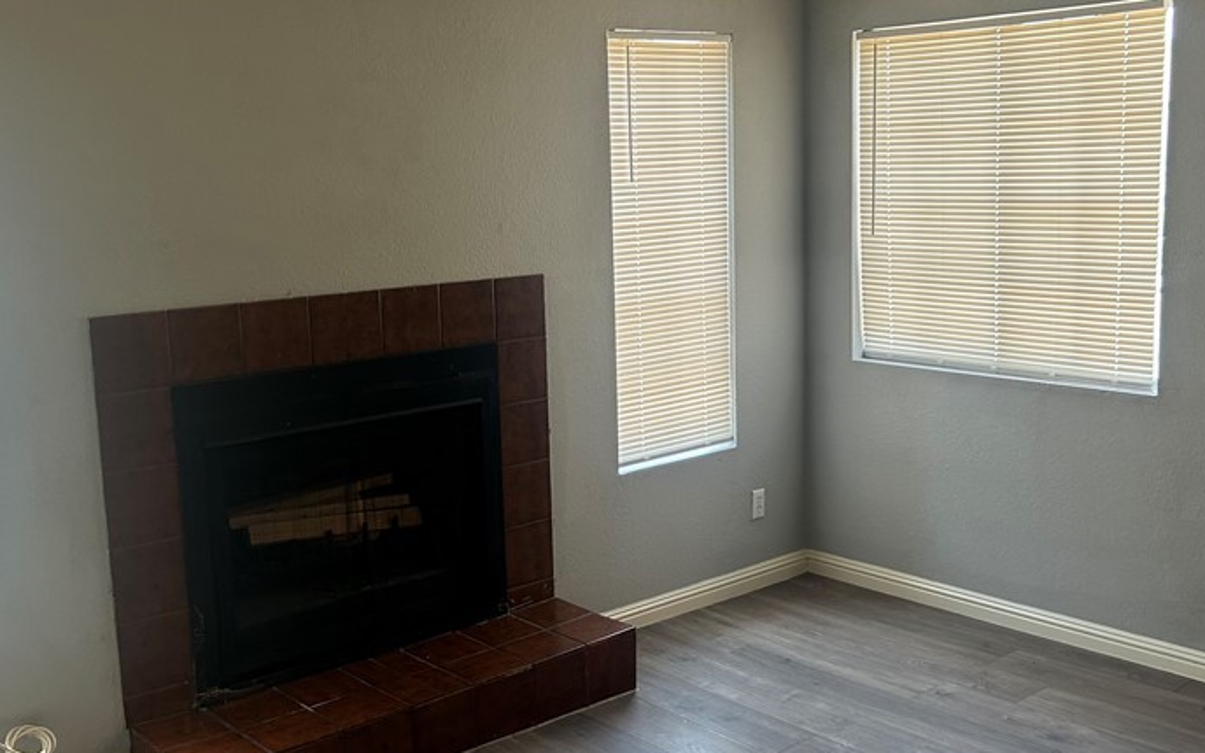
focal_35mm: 41
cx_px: 615
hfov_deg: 48.2
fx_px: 1346
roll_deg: +2.2
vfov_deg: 31.2
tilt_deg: -9.2
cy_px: 378
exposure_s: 1/120
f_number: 1.5
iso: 80
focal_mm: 5.7
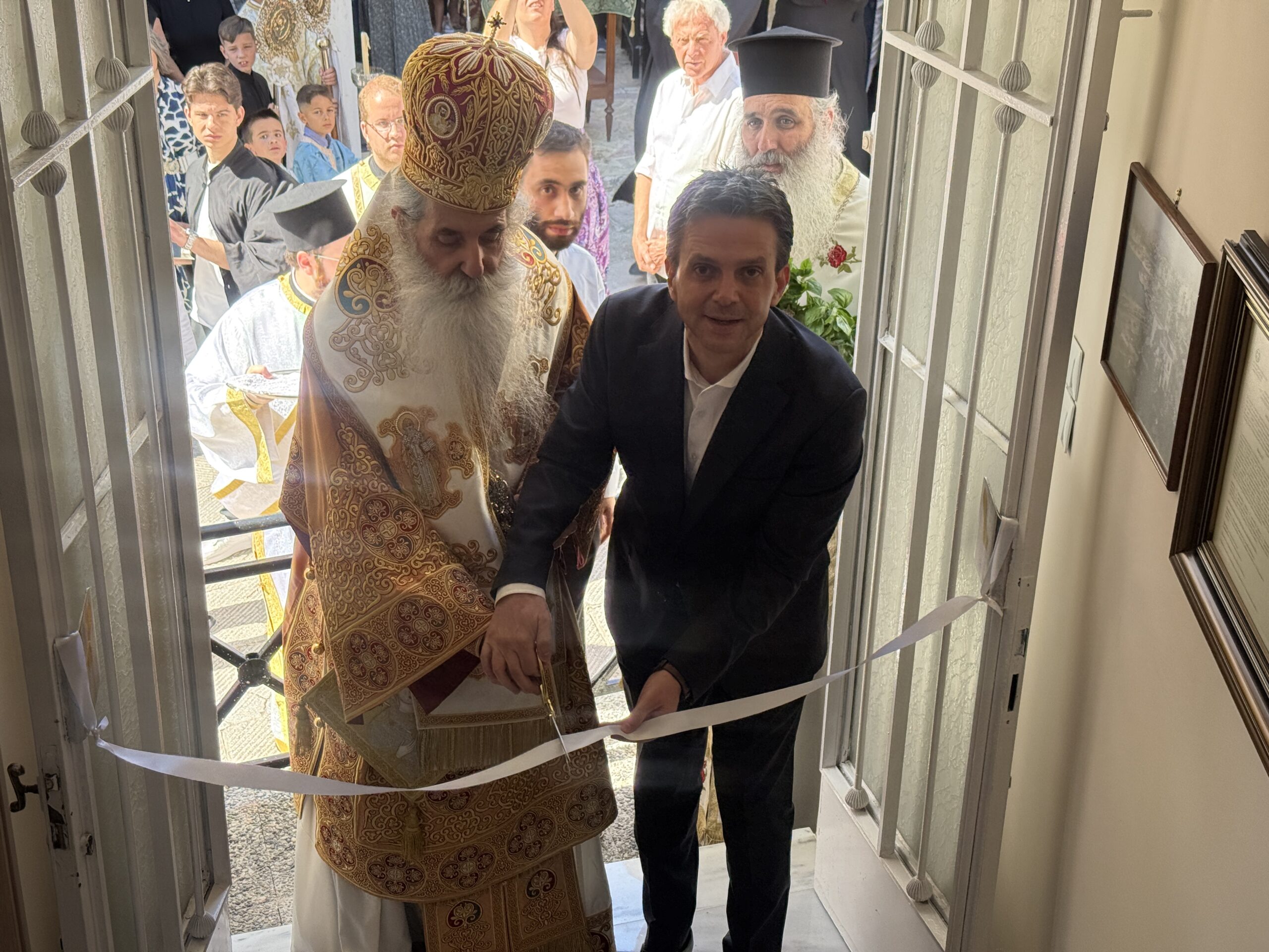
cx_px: 634
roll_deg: -1.0
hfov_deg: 39.7
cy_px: 476
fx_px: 1760
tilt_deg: -25.3
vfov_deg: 30.3
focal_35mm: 48
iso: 80
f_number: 1.78
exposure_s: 1/413
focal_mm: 6.76
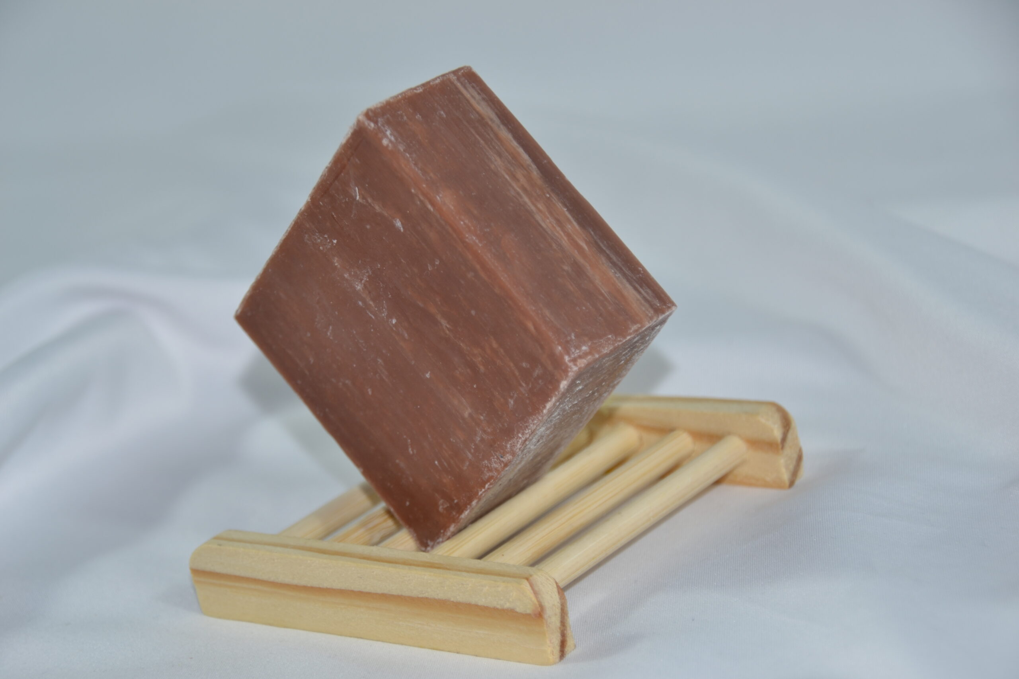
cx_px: 510
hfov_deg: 19.5
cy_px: 340
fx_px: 2972
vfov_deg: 13.0
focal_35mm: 105
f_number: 6.3
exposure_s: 1/60
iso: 100
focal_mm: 70
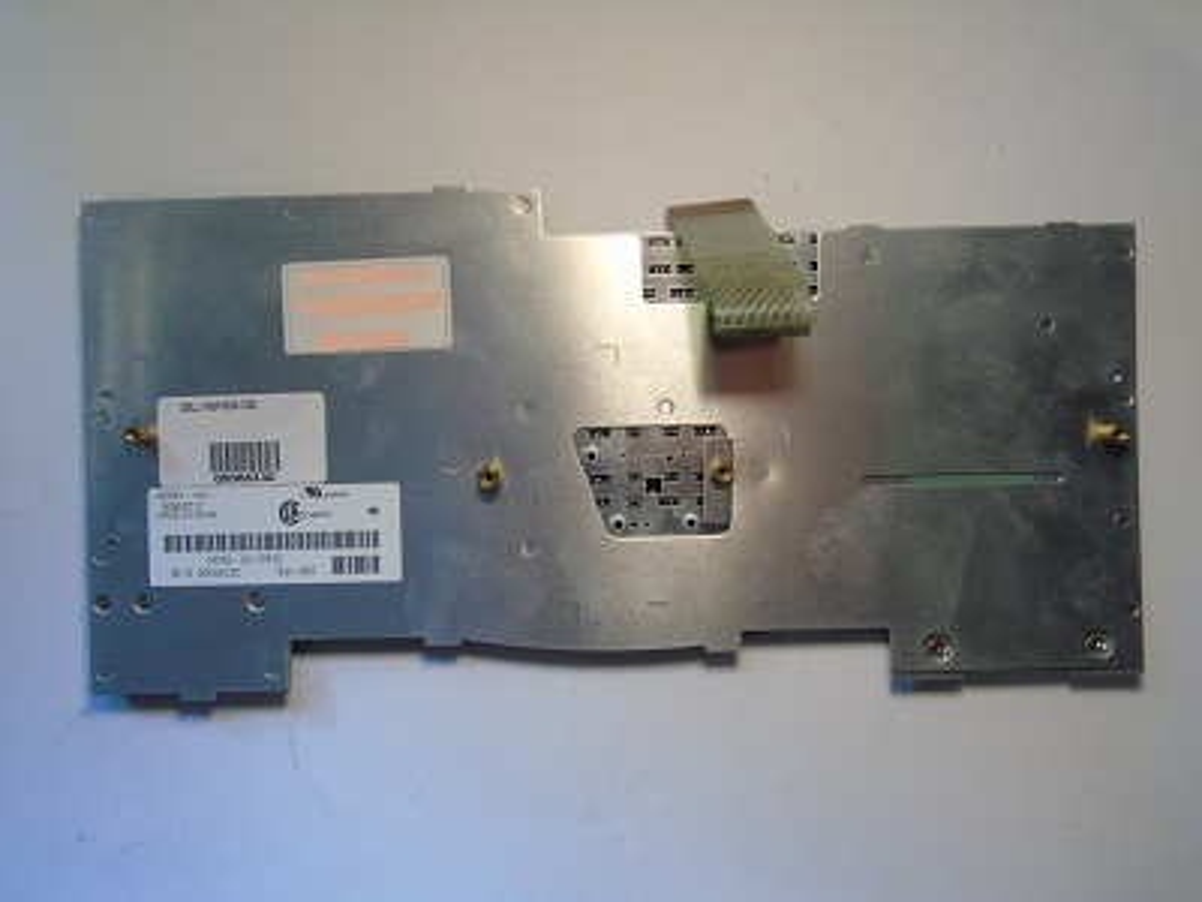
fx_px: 1007
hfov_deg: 61.7
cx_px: 601
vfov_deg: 48.2
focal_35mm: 29
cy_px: 451
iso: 200
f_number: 5.4
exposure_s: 1/8
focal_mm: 5.2
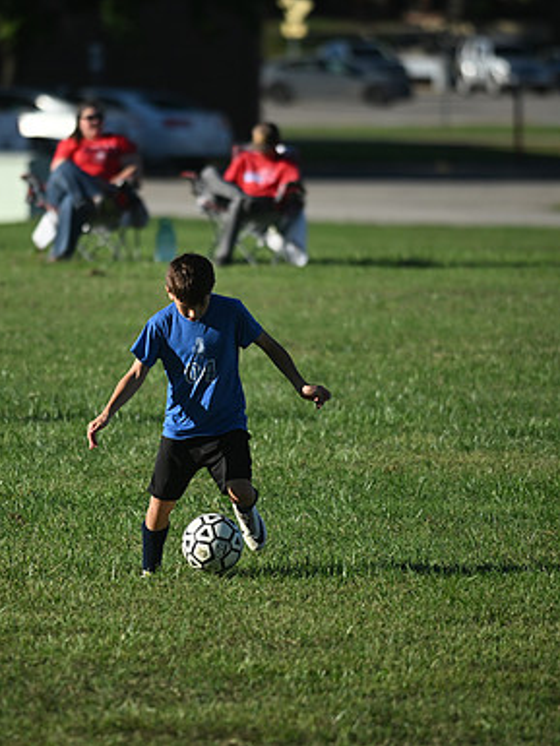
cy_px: 373
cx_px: 205
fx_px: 9378
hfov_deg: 3.4
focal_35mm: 435
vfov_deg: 4.6
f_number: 4
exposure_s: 1/3200
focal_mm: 300
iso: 320
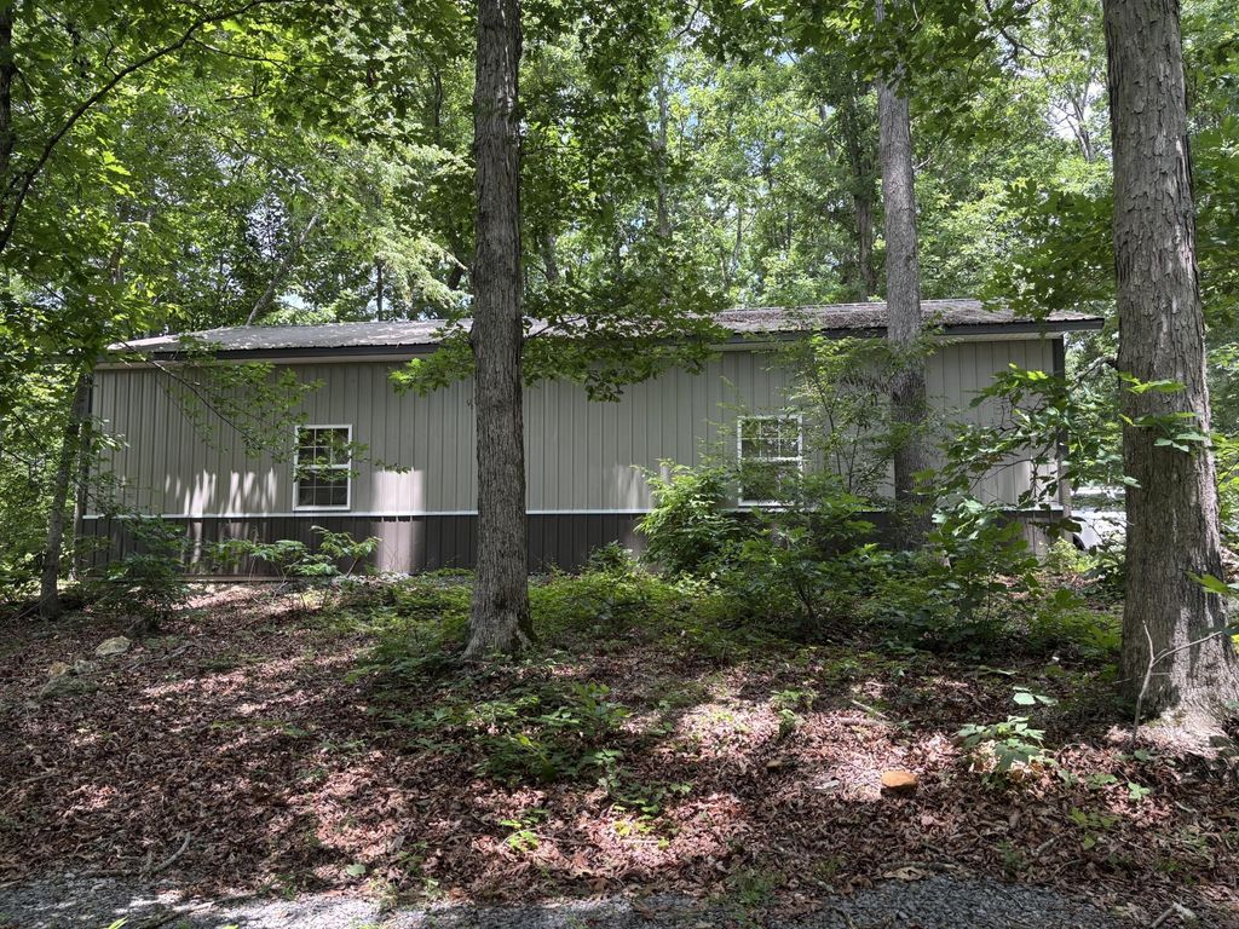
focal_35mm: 26
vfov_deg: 53.1
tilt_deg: +5.5
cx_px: 620
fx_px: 931
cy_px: 464
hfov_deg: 67.3
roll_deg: +0.5
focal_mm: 5.96
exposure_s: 1/191
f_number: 1.6
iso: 40
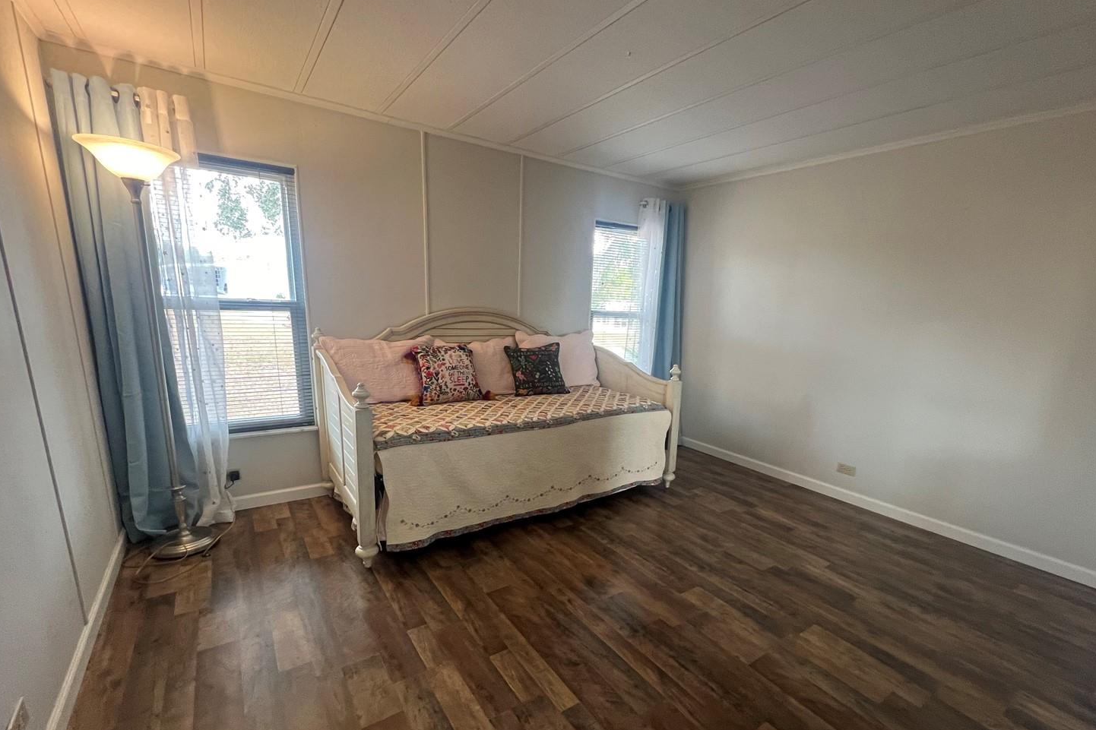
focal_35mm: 15
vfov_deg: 76.8
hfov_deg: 100.3
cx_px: 576
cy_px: 419
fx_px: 457
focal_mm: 1.57
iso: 250
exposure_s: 1/60
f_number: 1.8
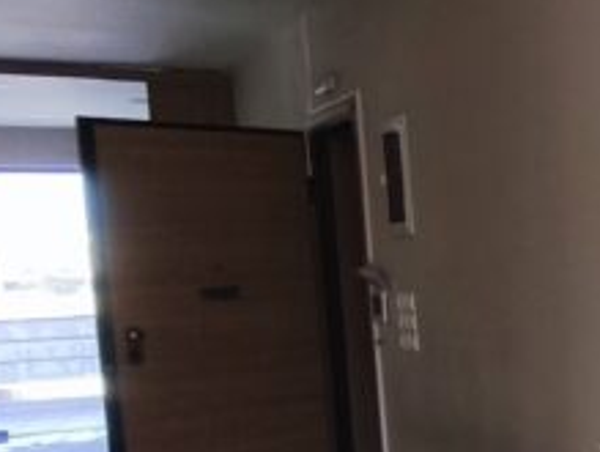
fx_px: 1215
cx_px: 1104
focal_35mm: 70
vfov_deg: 20.9
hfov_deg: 19.7
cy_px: 329
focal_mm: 1.91
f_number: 2.2
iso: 50
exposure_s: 1/100
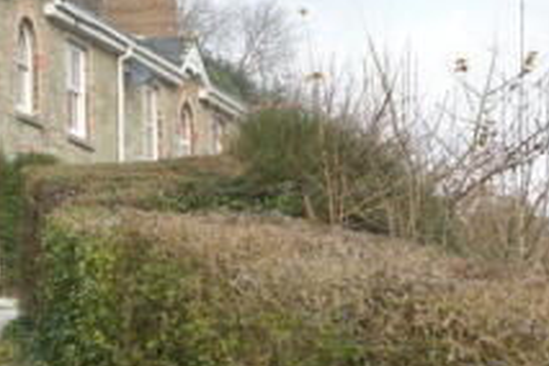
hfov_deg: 12.9
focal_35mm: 157
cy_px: 98
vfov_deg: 8.7
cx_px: -49
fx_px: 2394
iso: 200
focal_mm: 34
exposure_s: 1/160
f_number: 7.1
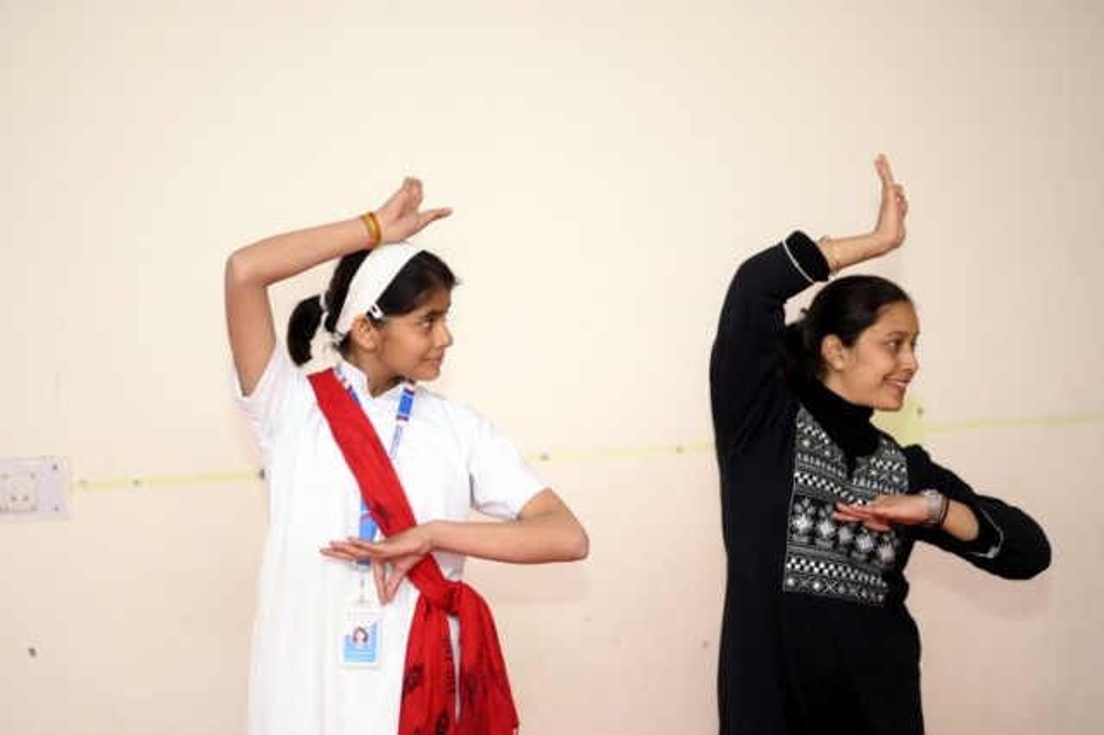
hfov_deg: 23.9
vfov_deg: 16.1
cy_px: 368
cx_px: 552
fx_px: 2605
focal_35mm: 85
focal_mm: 85
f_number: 1.8
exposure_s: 1/100
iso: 400
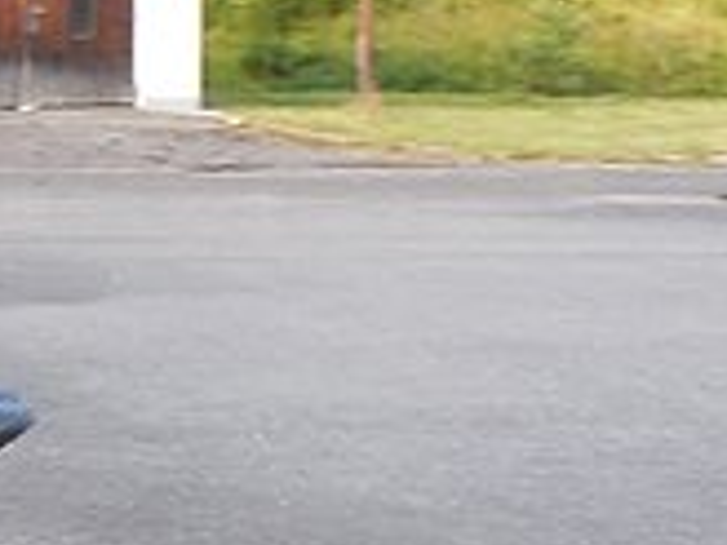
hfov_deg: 11.9
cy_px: 299
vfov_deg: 10.8
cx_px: -958
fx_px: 2877
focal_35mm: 137
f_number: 3.3
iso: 125
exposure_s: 1/60
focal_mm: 4.5
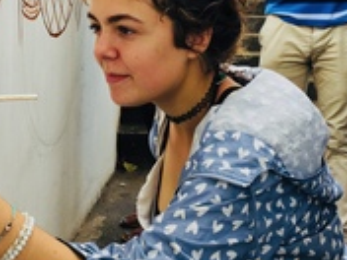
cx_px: 142
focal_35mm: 66
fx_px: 662
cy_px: 53
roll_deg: -2.7
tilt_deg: -3.9
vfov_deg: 22.0
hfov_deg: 29.3
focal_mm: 4.15
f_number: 2.2
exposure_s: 1/190
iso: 32
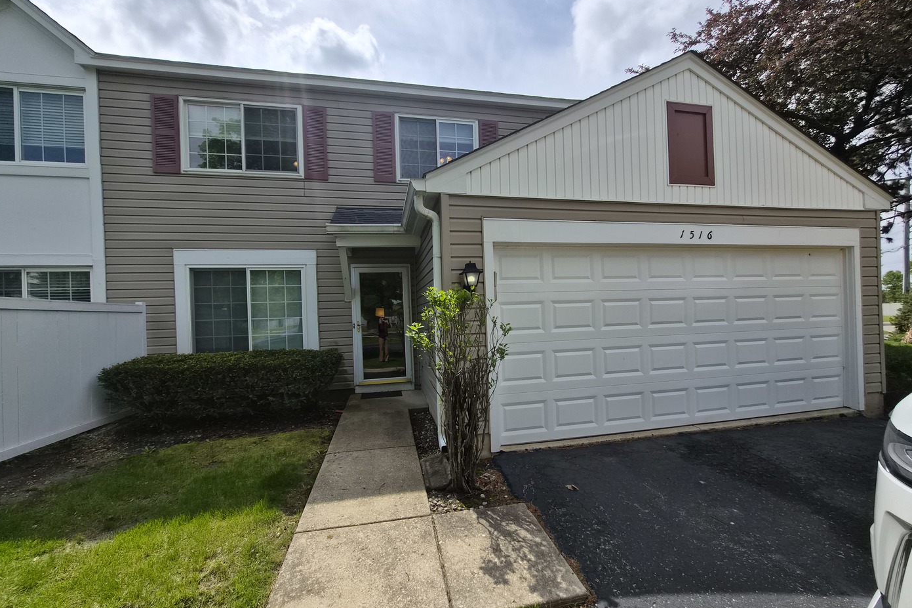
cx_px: 464
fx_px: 355
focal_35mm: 14
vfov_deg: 81.2
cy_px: 313
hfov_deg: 104.2
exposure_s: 1/2080
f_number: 2.2
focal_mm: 1.7
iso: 25
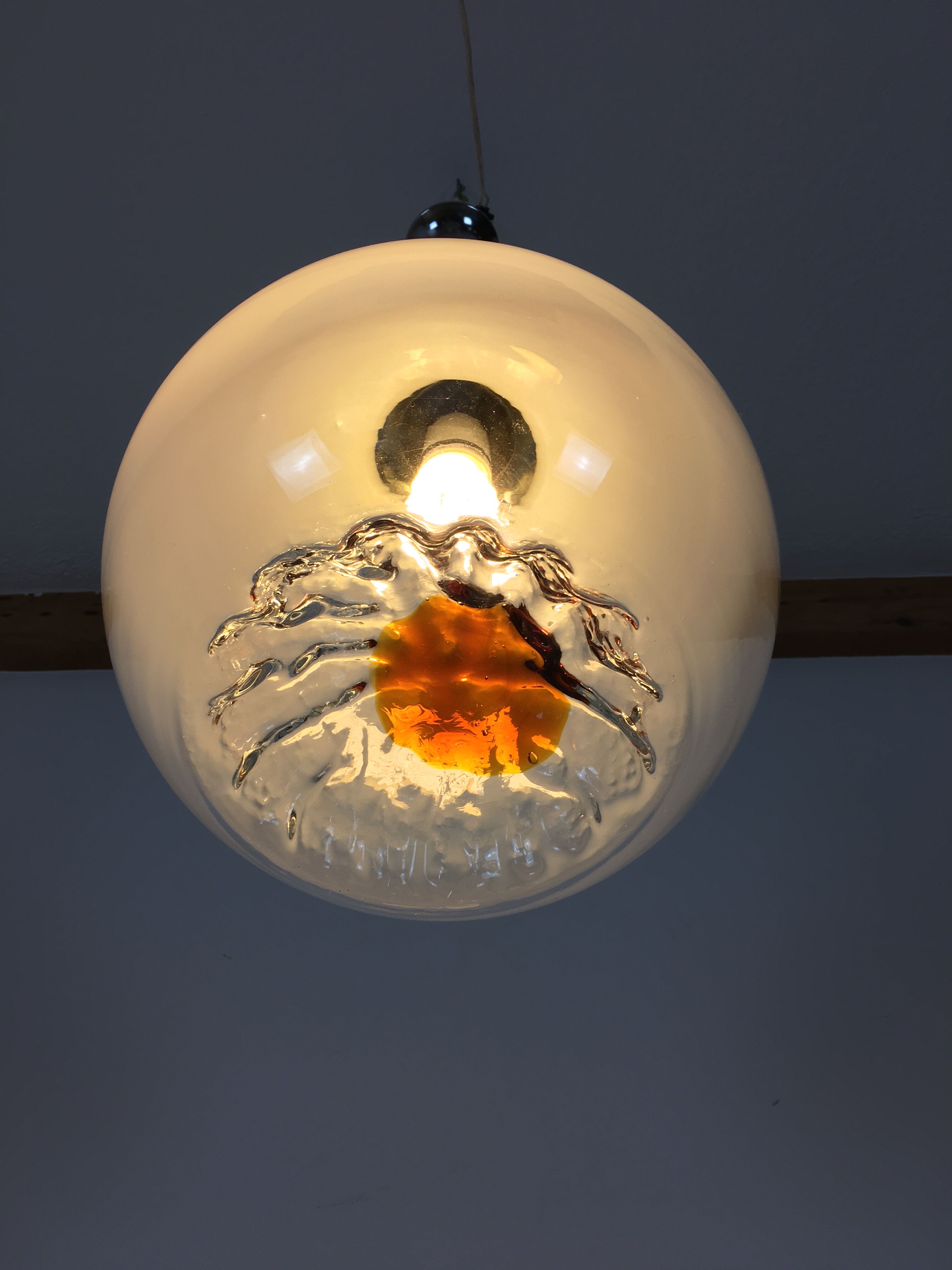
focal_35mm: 29
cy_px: 635
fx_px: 1063
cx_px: 476
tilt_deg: +57.0
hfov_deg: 48.2
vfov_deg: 61.7
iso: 25
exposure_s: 1/100
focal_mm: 4.15
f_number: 2.2
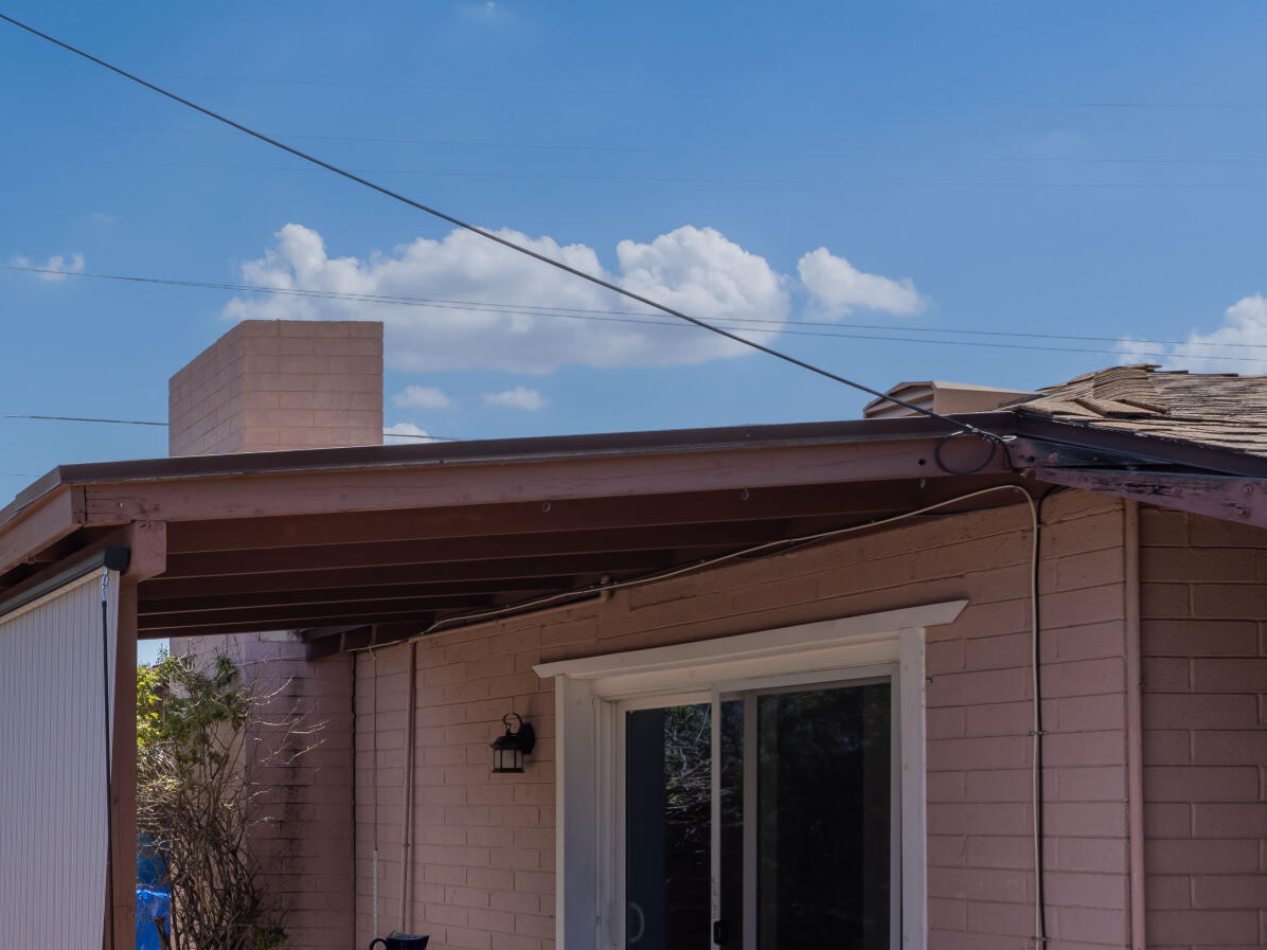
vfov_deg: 33.5
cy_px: 831
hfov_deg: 34.9
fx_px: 1501
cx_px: -300
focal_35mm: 41
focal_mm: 17
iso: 125
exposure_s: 1/125
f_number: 8
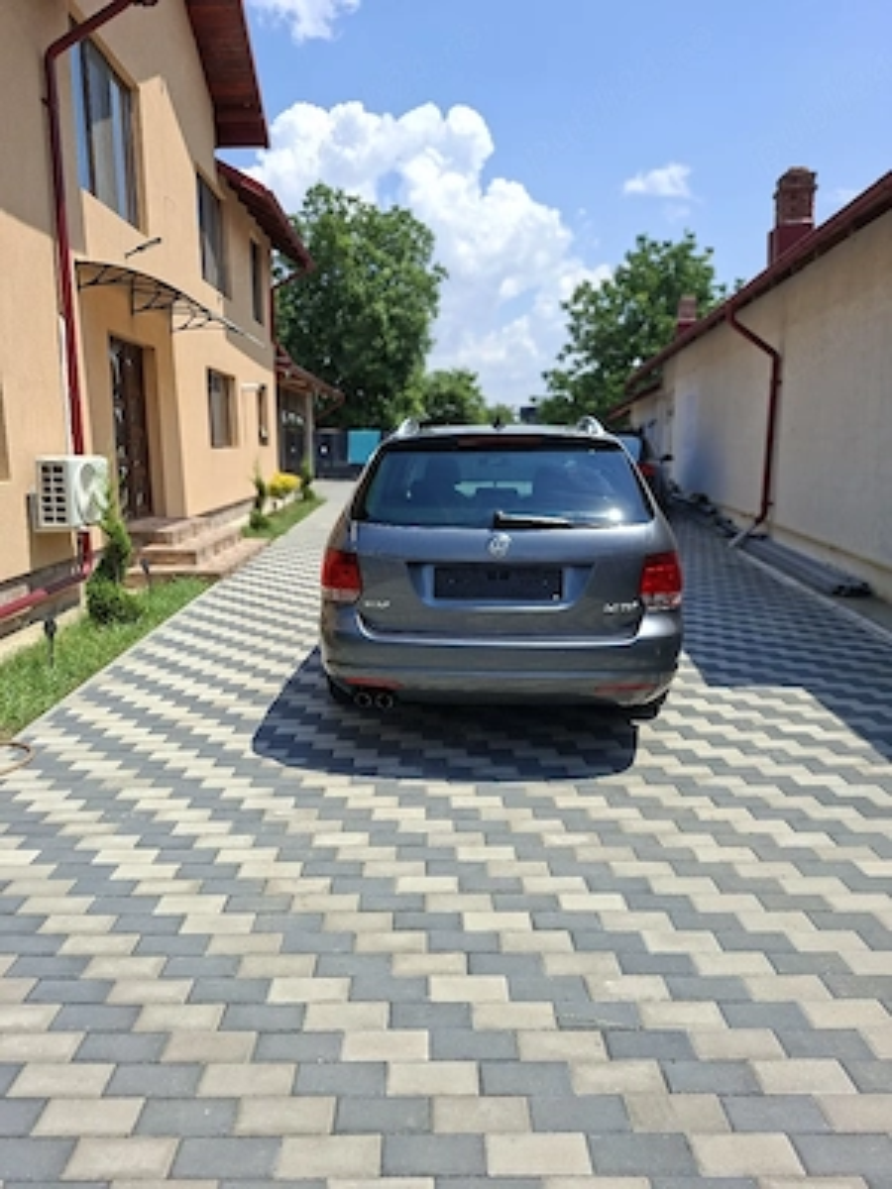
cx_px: 446
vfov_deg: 73.9
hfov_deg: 58.9
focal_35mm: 23
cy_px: 594
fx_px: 790
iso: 50
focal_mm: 5.54
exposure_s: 1/2000
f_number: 1.8
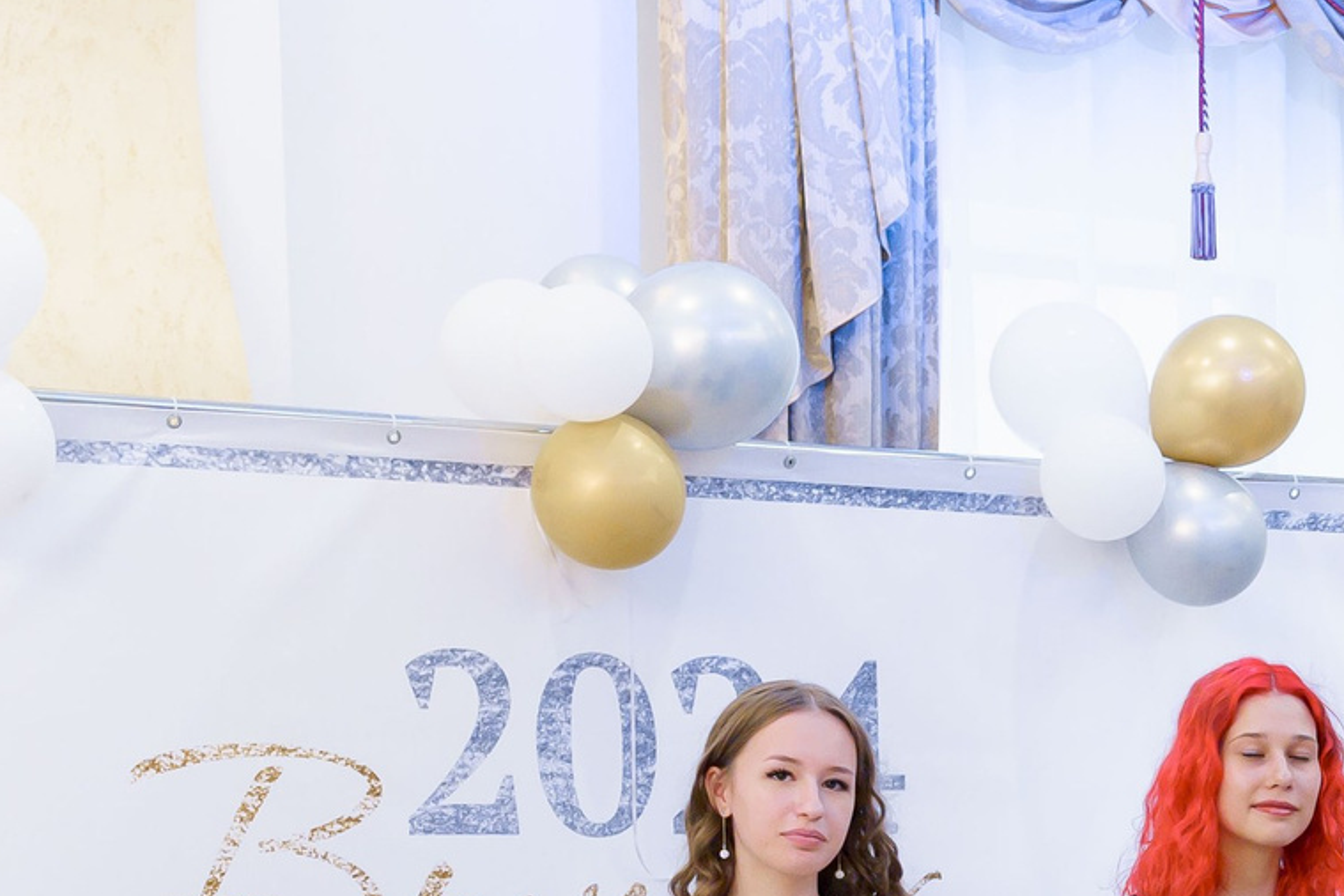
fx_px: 4405
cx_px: 1788
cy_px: 1285
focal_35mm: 118
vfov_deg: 11.2
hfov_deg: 16.3
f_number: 3.2
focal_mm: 35
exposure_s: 1/125
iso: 1600
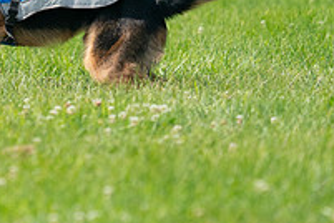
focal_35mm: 1008
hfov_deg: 2.0
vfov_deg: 1.4
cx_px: 8
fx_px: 9351
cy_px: -82
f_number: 6.3
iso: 1250
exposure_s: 1/4000
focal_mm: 350
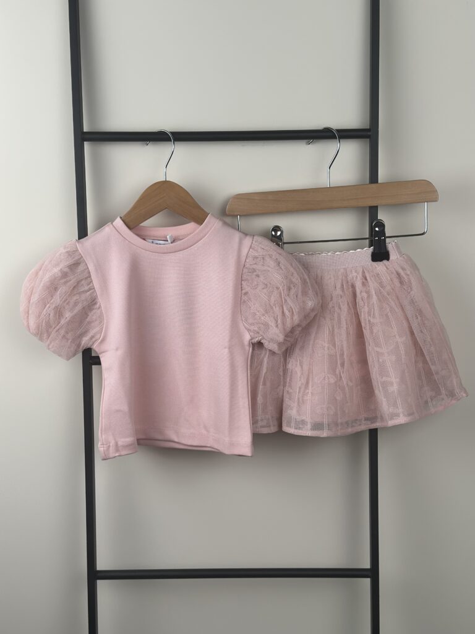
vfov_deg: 39.7
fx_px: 878
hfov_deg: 30.3
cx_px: 238
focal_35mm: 48
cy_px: 317
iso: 80
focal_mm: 6.86
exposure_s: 1/464
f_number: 1.78
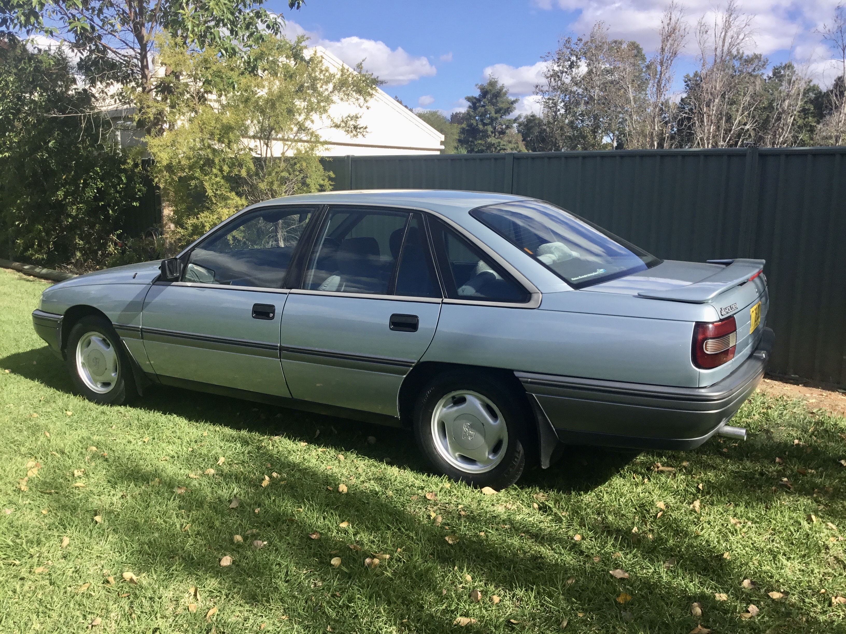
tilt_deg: -9.1
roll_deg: -0.8
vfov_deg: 45.4
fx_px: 758
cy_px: 317
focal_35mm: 31
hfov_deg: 58.4
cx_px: 423
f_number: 2.4
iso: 25
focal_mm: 3.3
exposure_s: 1/916
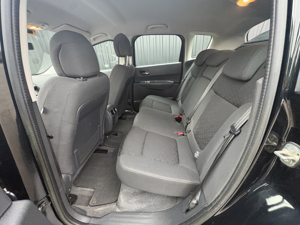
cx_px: 150
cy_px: 112
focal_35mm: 14
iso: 500
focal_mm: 2.22
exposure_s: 1/60
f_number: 2.2
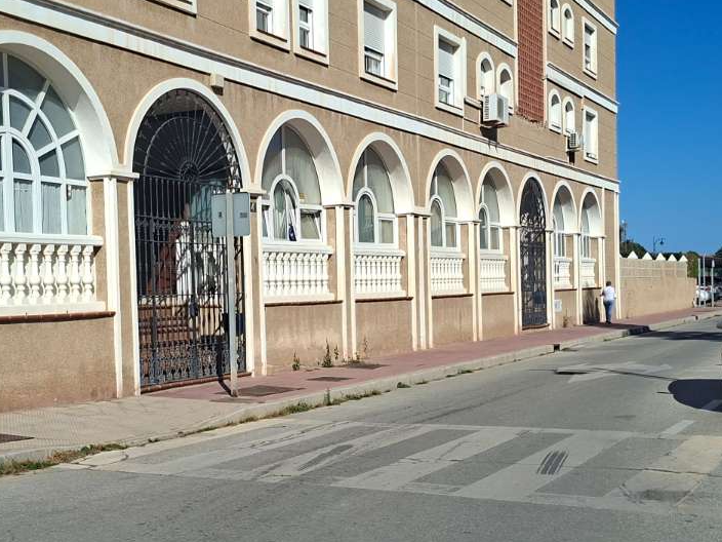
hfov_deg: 38.6
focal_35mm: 49
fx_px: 1022
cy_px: 311
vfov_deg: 29.6
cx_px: 265
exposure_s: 1/2740
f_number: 1.8
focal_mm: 5.54
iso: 50
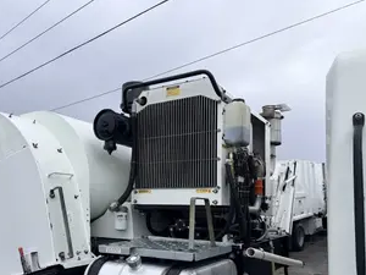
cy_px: 181
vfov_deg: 43.6
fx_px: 338
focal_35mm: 32
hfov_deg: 56.6
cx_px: 157
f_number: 1.78
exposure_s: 1/1230
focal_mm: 6.76
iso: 80
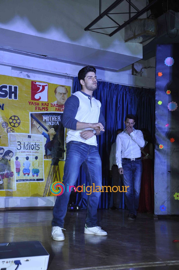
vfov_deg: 41.2
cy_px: 135
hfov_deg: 28.0
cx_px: 90
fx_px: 359
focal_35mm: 48
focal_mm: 32
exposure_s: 1/100
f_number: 5.6
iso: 400
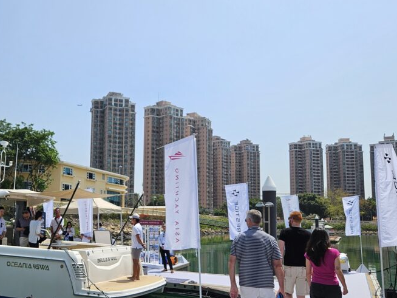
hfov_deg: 50.3
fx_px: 413
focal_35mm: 36
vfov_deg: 39.5
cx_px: 129
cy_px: 179
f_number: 1.8
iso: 25
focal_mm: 5.4
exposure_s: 1/2579
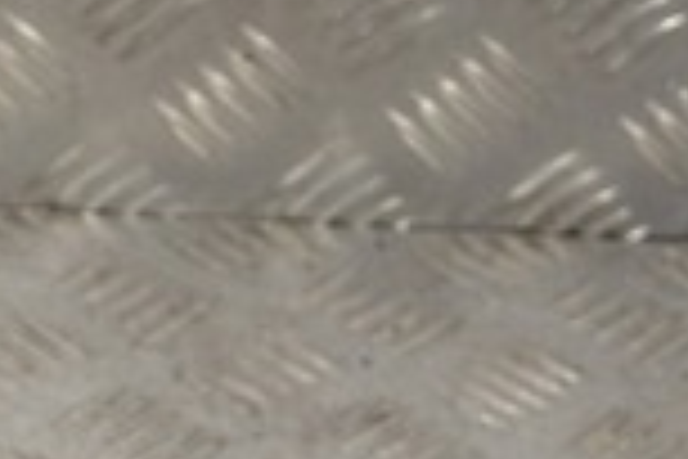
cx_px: -130
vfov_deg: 5.7
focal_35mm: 238
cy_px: 886
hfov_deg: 8.6
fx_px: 4548
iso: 400
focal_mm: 38
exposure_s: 1/100
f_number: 5
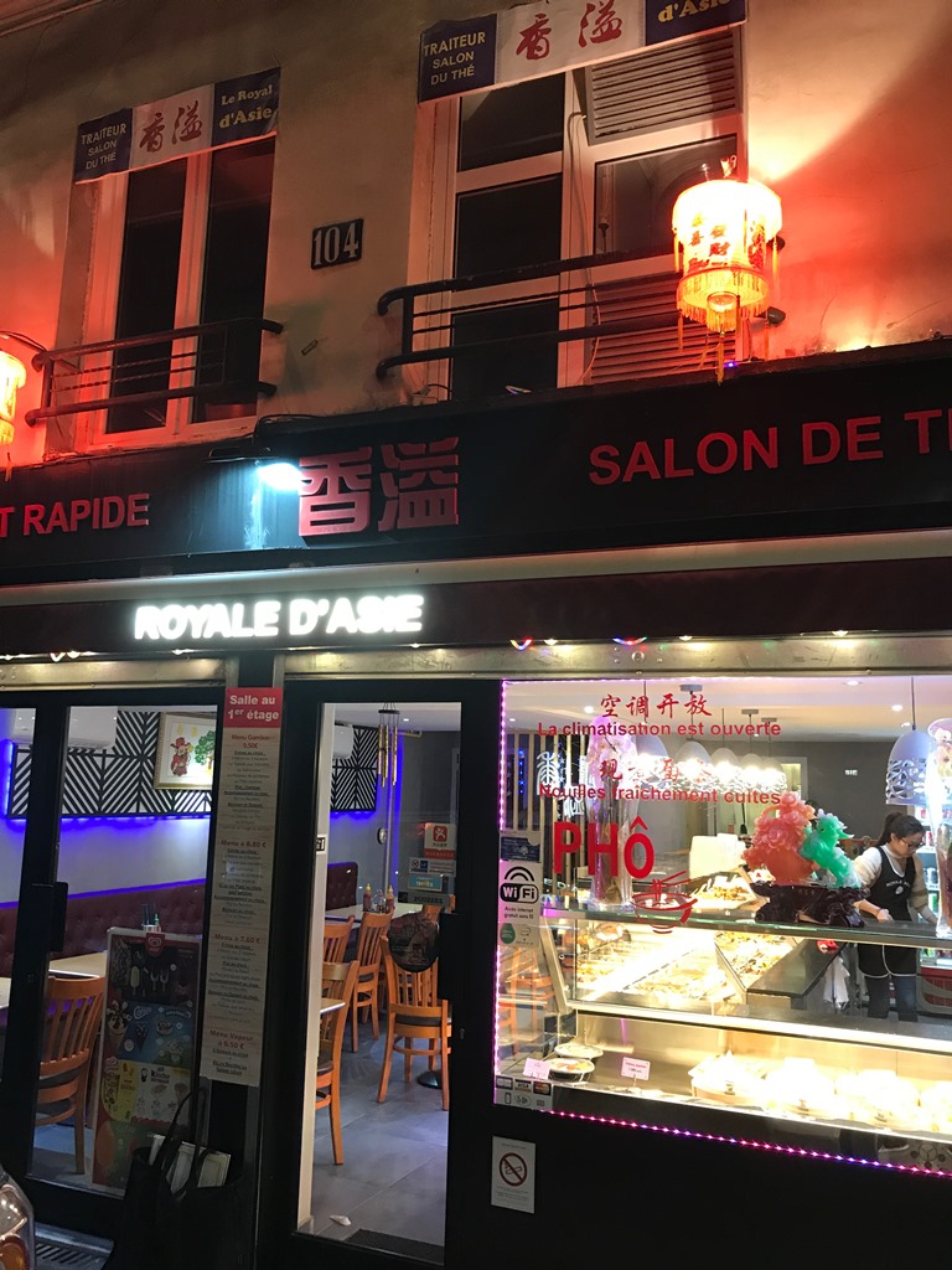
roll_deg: -1.4
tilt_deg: +9.7
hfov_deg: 49.7
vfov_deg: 63.4
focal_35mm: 28
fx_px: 1027
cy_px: 635
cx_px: 476
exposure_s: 1/17
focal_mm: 3.99
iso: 64
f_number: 1.8
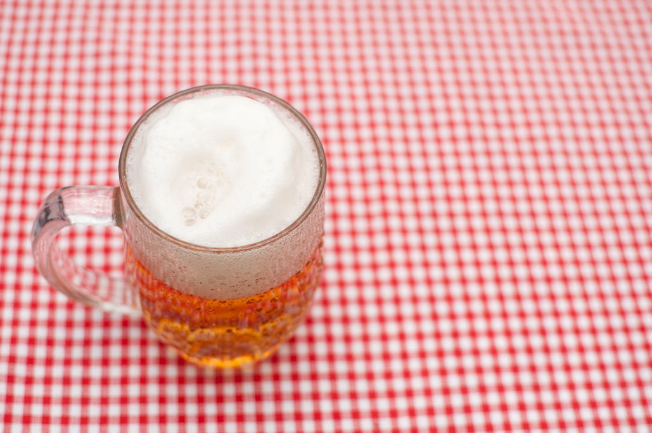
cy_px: 216
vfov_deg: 25.7
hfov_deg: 37.9
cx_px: 326
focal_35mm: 52
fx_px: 950
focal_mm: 35
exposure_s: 1/160
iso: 200
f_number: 2.8
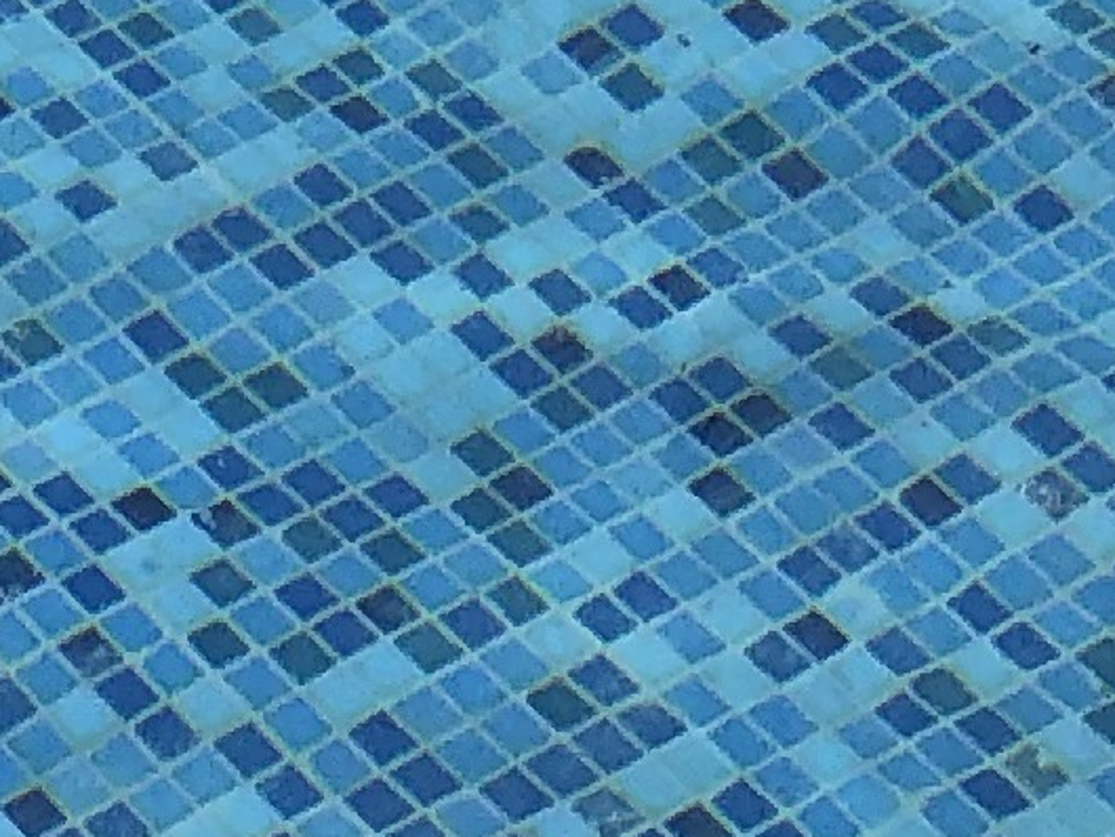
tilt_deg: -26.5
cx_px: -1792
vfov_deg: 6.4
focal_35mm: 213
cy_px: -1609
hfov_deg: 8.3
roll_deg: +0.9
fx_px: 6864
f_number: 1.8
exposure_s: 1/3690
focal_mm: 4
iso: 20
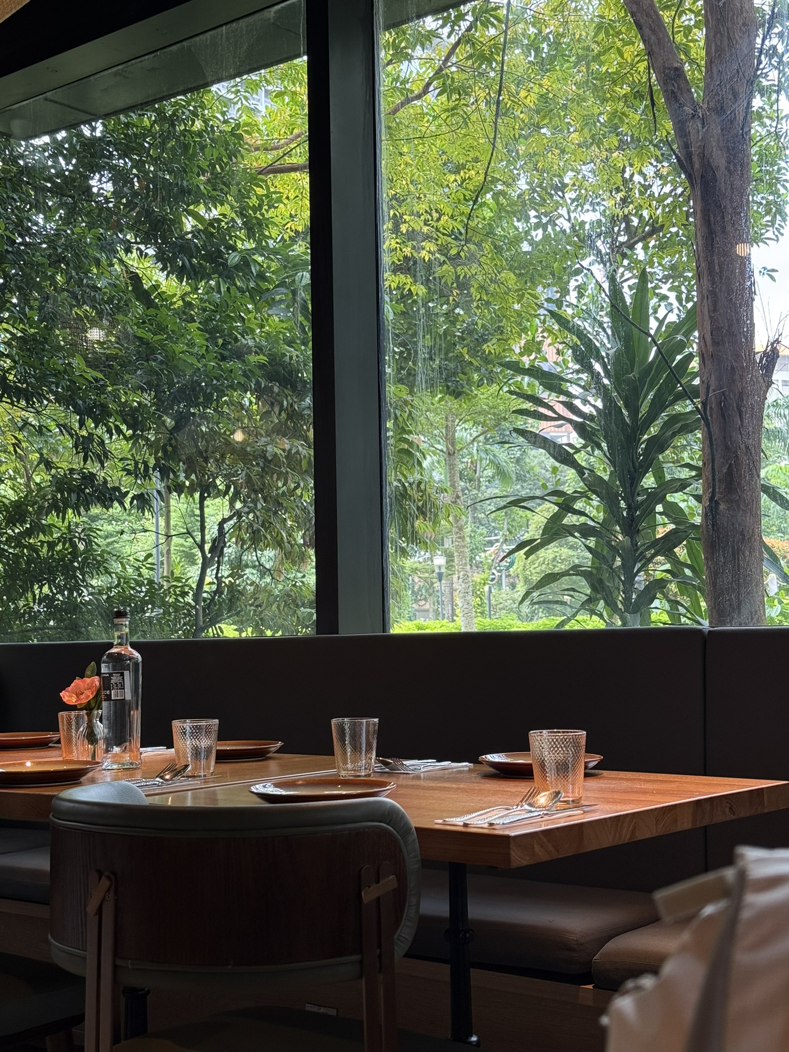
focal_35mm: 48
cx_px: 394
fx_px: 1459
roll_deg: +0.8
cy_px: 526
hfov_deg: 30.3
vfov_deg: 39.7
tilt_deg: +5.4
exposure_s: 1/100
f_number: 1.78
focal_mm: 6.76
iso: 50
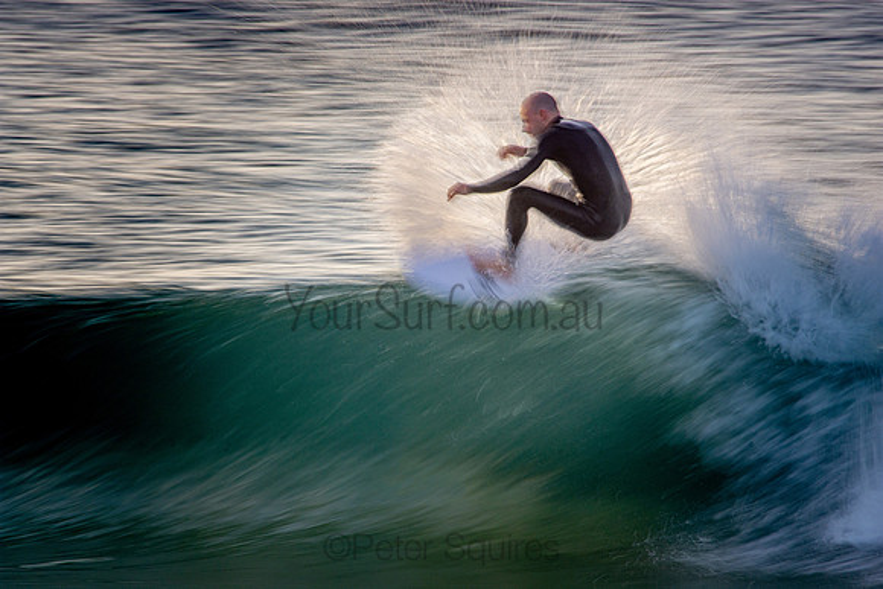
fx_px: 18399
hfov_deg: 2.7
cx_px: 442
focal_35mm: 750
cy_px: 294
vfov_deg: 1.8
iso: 100
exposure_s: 1/15
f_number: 18
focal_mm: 500
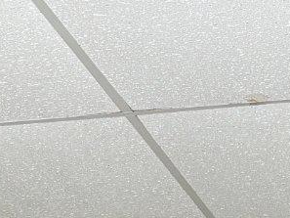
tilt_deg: +0.1
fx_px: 1500
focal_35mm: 179
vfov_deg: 7.5
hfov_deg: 11.0
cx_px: 226
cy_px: 610
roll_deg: +0.8
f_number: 1.6
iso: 125
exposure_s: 1/122
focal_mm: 5.96
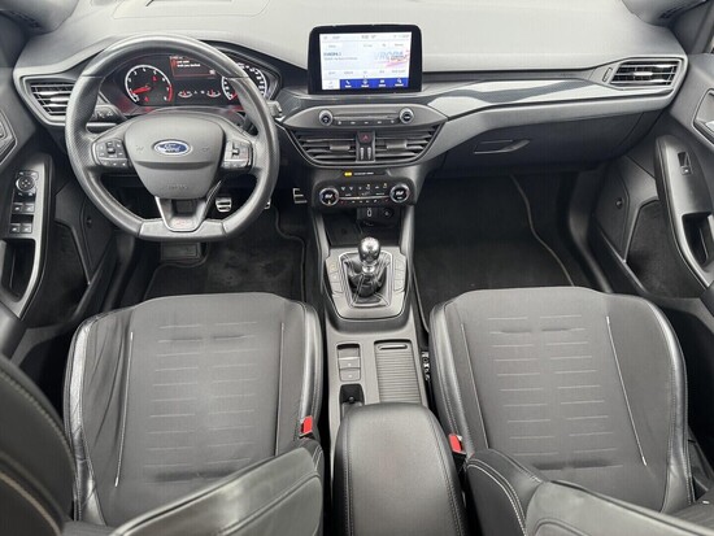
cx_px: 357
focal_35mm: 24
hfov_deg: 71.6
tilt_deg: -45.5
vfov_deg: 56.9
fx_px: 495
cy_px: 268
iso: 400
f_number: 1.78
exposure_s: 1/50
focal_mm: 6.76
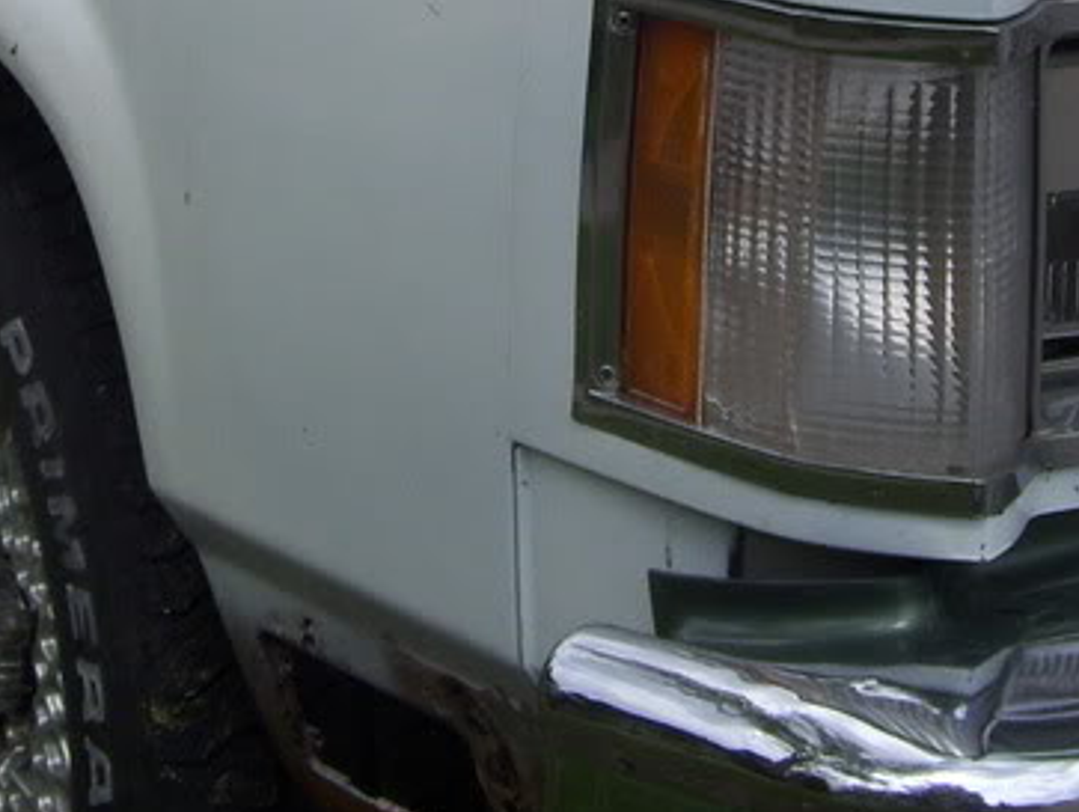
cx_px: 493
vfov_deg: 11.5
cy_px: -117
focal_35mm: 127
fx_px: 3963
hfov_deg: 15.5
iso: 80
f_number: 5.6
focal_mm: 7.6
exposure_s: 1/400
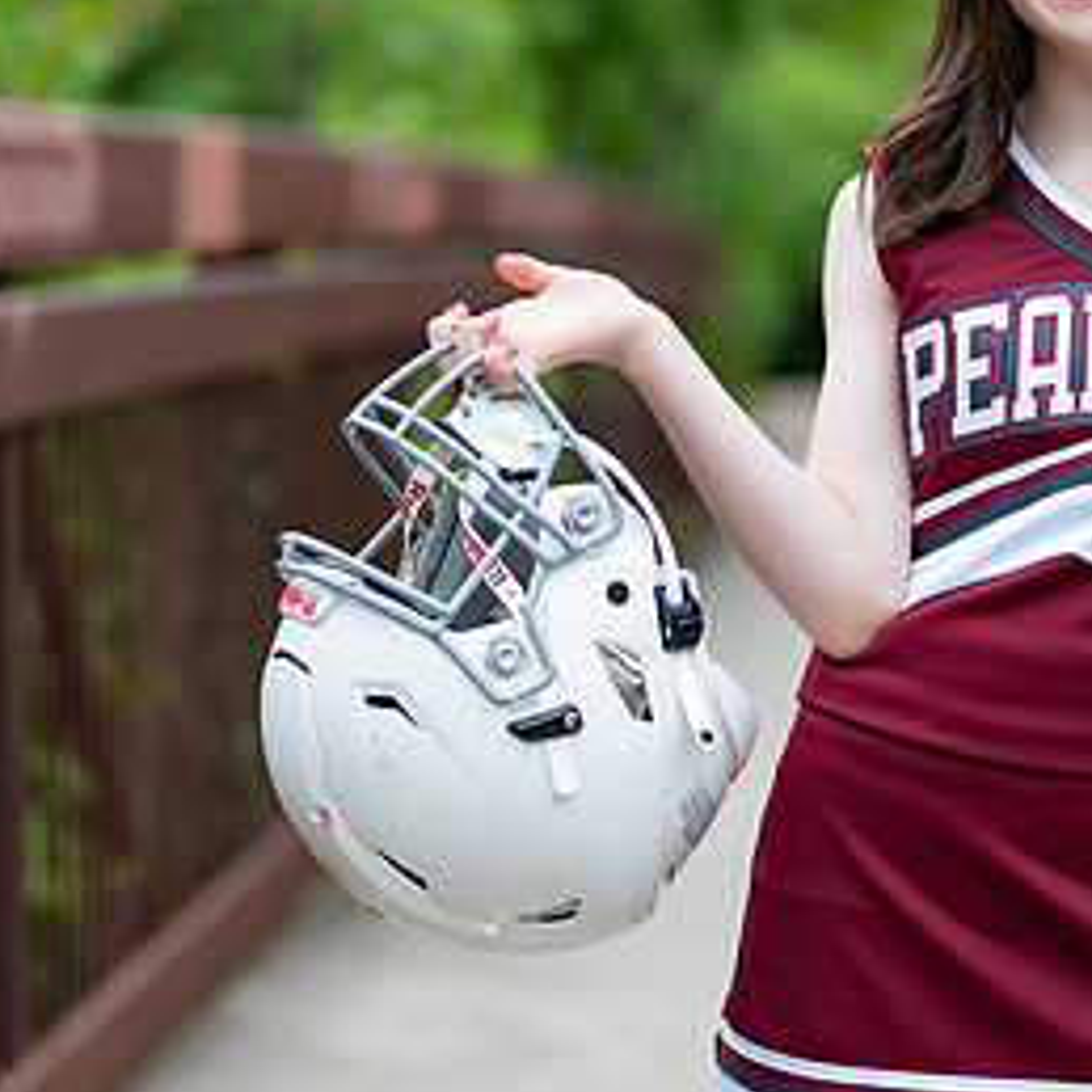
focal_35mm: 125
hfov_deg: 13.8
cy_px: 376
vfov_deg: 13.9
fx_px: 4461
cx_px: 1059
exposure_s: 1/640
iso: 100
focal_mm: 50
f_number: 1.2
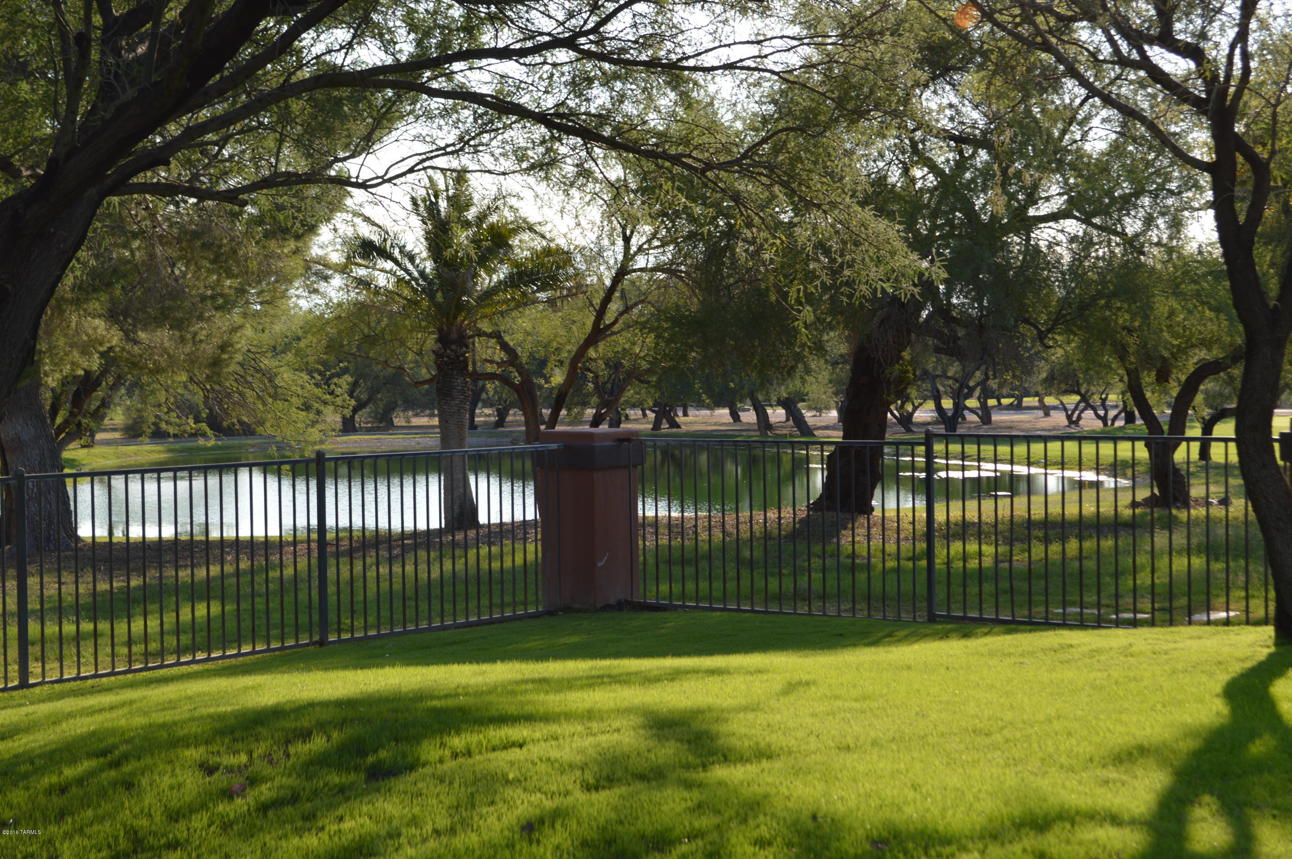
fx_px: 2151
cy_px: 430
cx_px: 646
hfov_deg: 33.4
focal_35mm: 60
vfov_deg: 22.6
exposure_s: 1/200
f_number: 7.1
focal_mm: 40
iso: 100
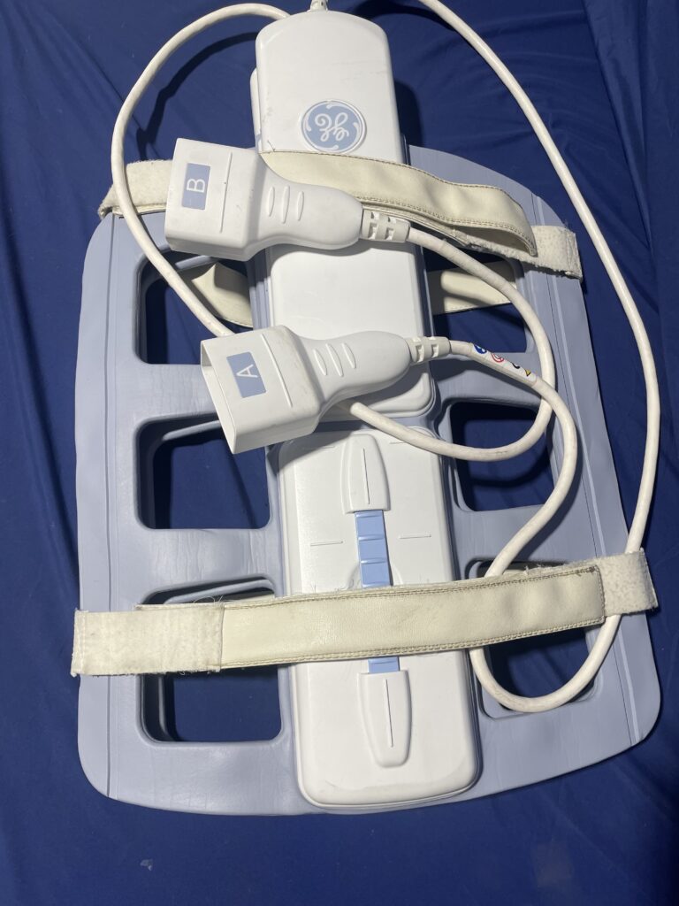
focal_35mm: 26
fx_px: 680
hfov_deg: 53.1
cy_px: 453
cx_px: 340
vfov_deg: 67.3
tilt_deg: -73.6
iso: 40
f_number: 1.6
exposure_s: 1/121
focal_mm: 4.2
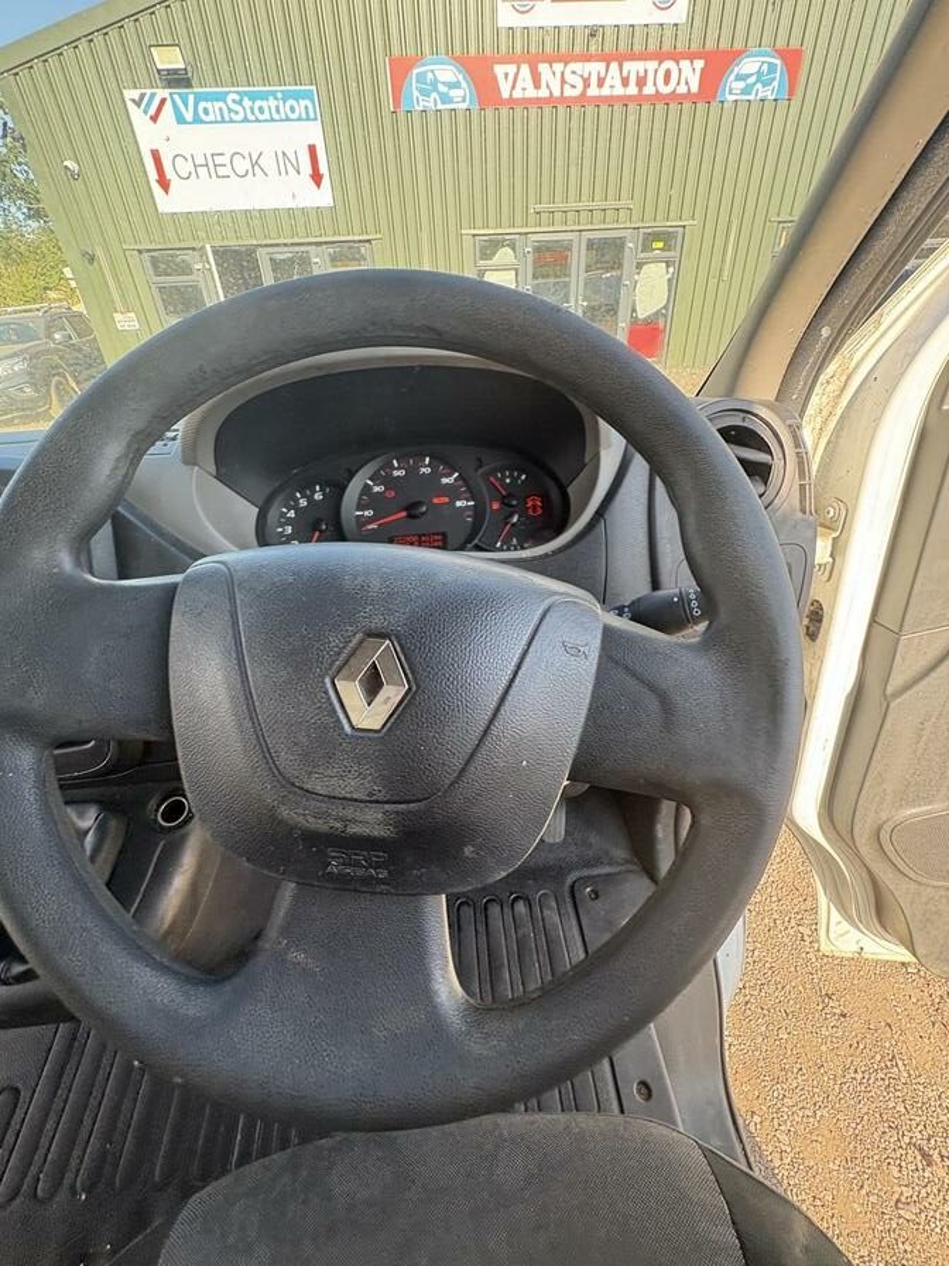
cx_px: 474
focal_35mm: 14
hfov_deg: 85.7
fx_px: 512
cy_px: 633
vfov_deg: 102.1
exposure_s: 1/121
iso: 125
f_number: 2.2
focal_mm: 2.22
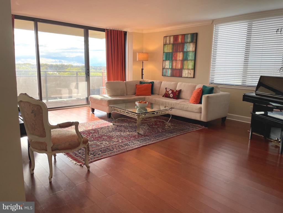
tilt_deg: -10.6
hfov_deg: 67.3
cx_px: 142
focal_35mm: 26
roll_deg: -0.7
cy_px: 106
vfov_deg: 53.1
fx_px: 213
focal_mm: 4.2
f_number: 1.6
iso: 50
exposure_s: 1/358
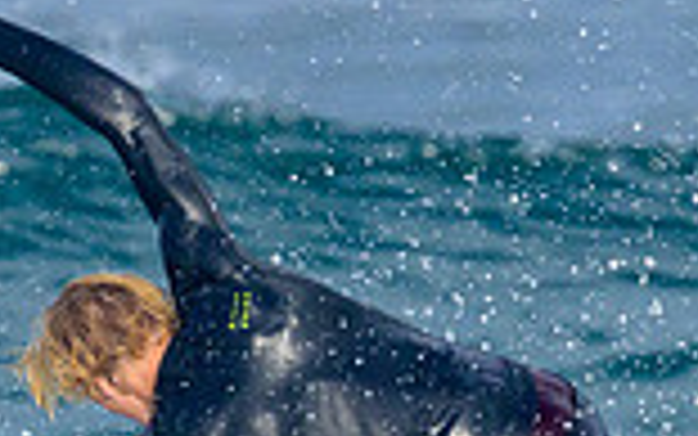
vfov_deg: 0.4
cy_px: 559
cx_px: 406
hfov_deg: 0.7
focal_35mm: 3170
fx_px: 60324
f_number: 11
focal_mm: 660
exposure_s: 1/1600
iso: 1100
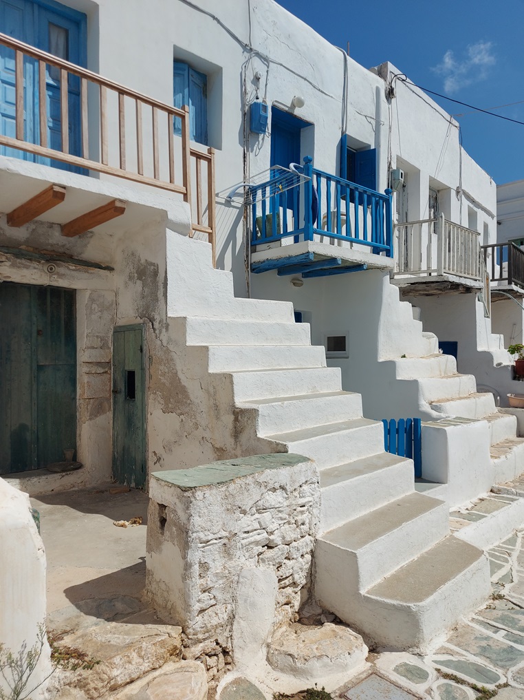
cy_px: 350
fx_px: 485
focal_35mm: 24
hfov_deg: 56.8
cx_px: 262
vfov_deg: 71.6
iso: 32
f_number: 1.8
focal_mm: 5.23
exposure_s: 1/2808
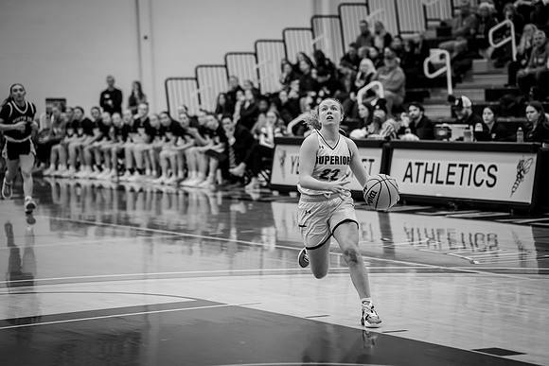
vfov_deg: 11.0
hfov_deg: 16.4
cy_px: 180
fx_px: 1898
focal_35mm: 124
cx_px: 319
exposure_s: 1/640
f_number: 2.8
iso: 2000
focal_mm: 106
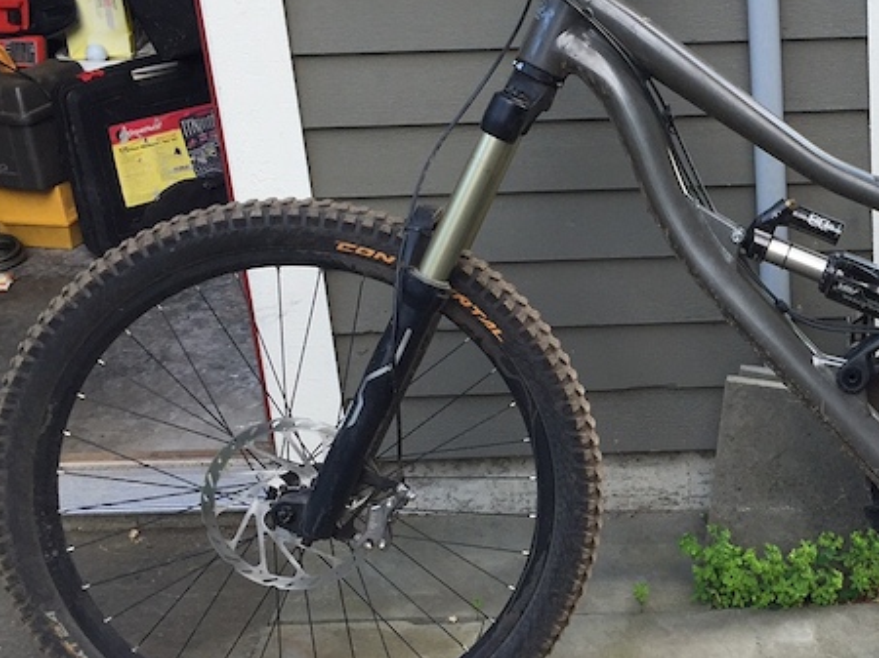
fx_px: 1675
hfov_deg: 28.0
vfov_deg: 22.2
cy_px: 326
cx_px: 842
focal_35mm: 66
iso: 32
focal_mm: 4.15
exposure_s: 1/60
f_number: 2.2
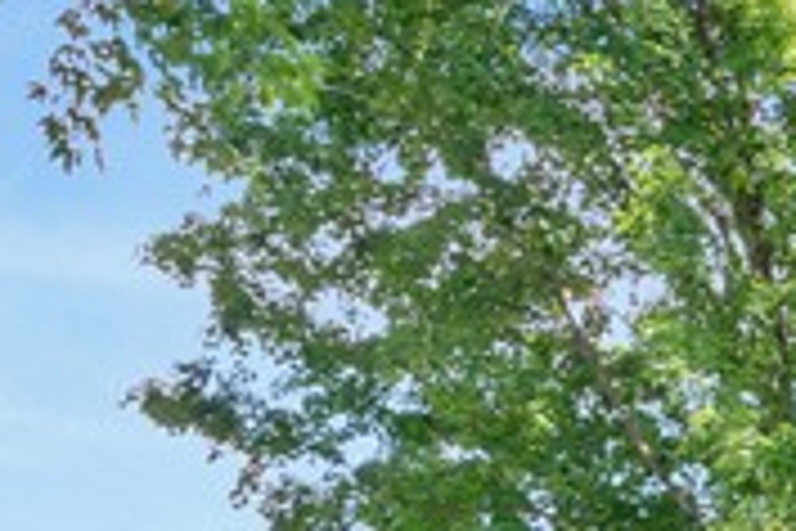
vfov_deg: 12.1
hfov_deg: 15.9
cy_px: 1125
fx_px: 2167
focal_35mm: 98
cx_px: 1637
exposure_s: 1/30
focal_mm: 16
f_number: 7.1
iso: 100
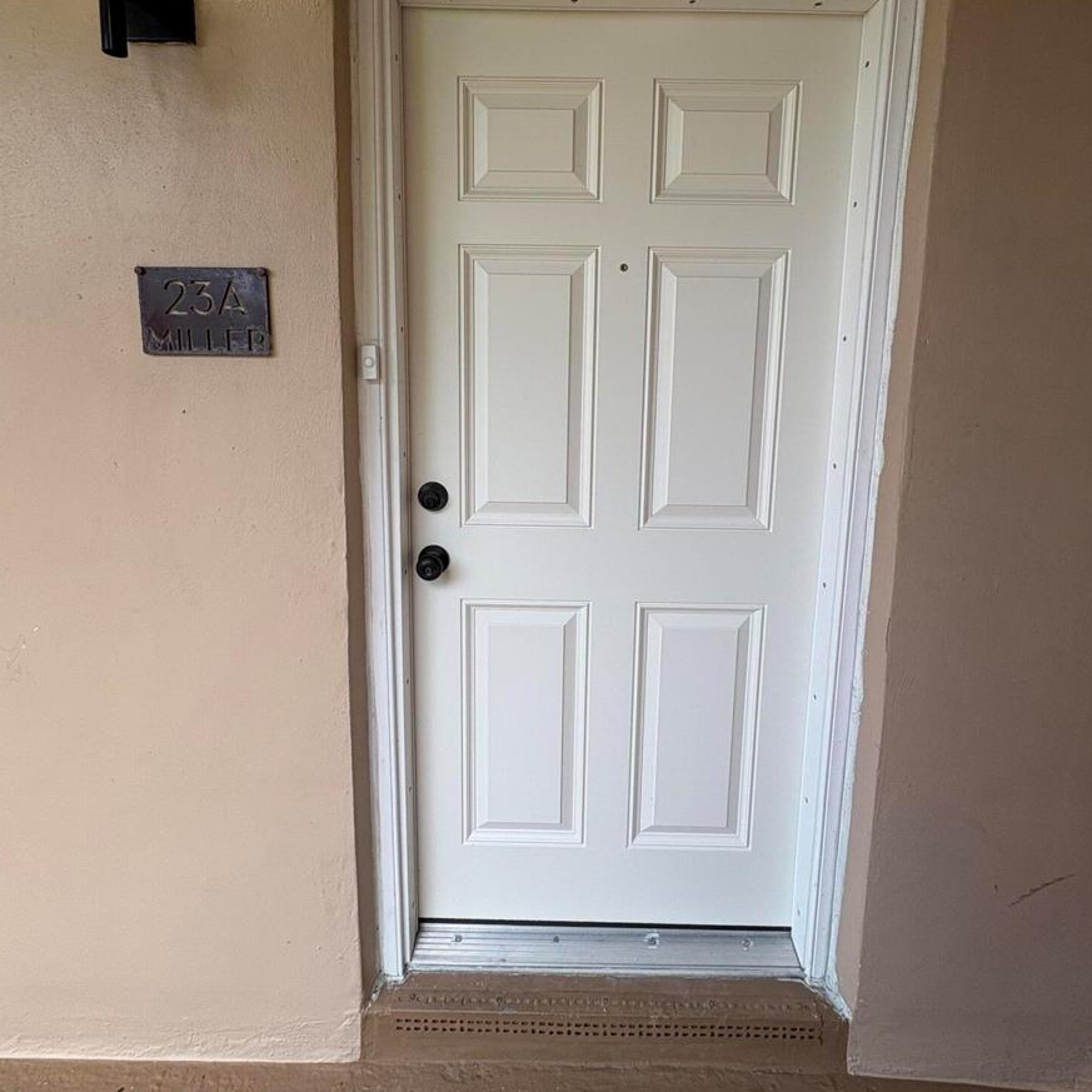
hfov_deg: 84.0
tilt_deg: -7.1
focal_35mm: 17
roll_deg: -1.4
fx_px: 607
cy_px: 415
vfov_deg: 82.5
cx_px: 553
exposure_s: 1/165
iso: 40
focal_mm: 2.22
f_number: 2.2
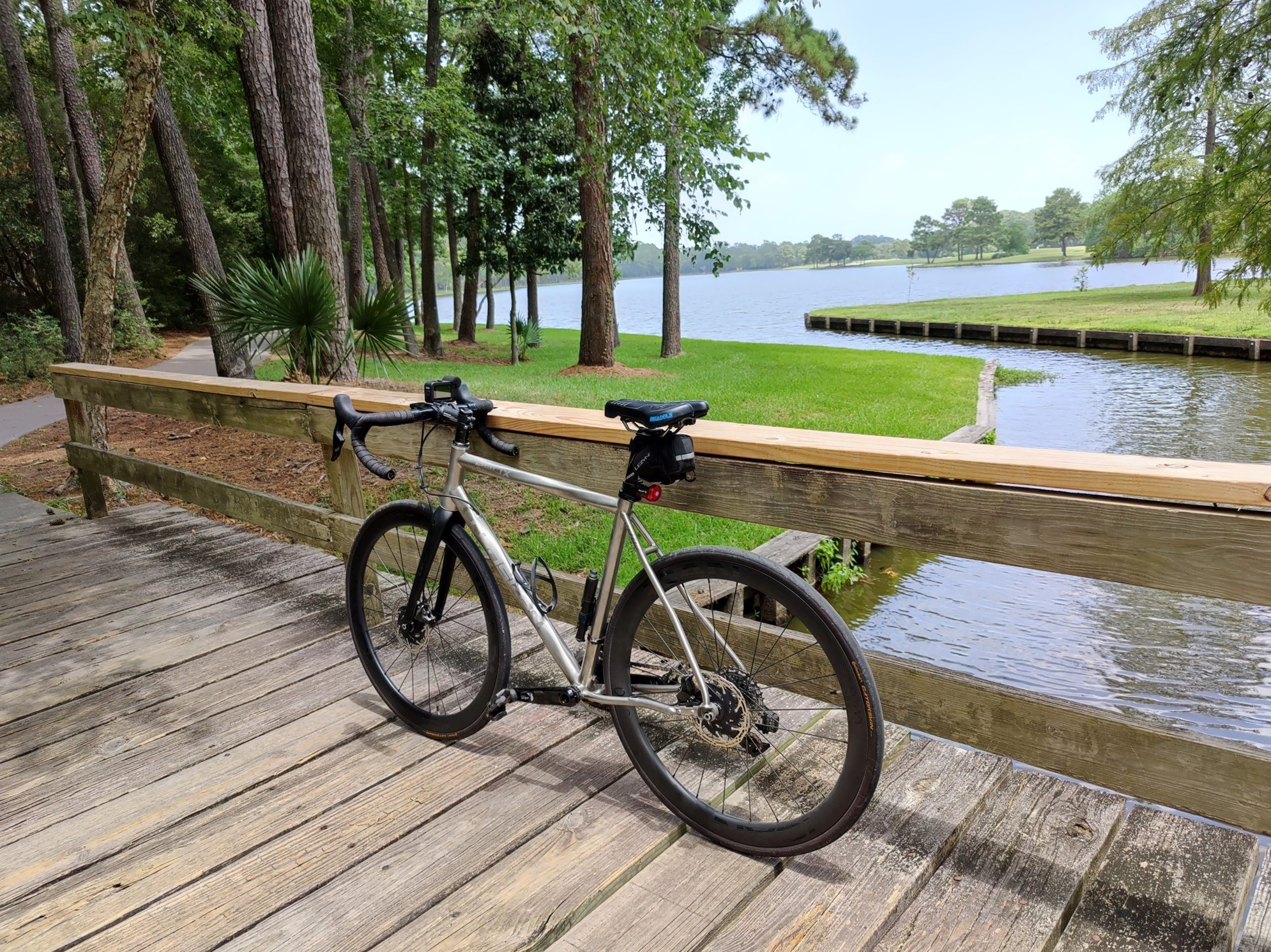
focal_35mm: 36
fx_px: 1322
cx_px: 633
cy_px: 476
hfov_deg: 51.4
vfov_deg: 39.6
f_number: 1.88
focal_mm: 6.06
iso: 100
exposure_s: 1/383
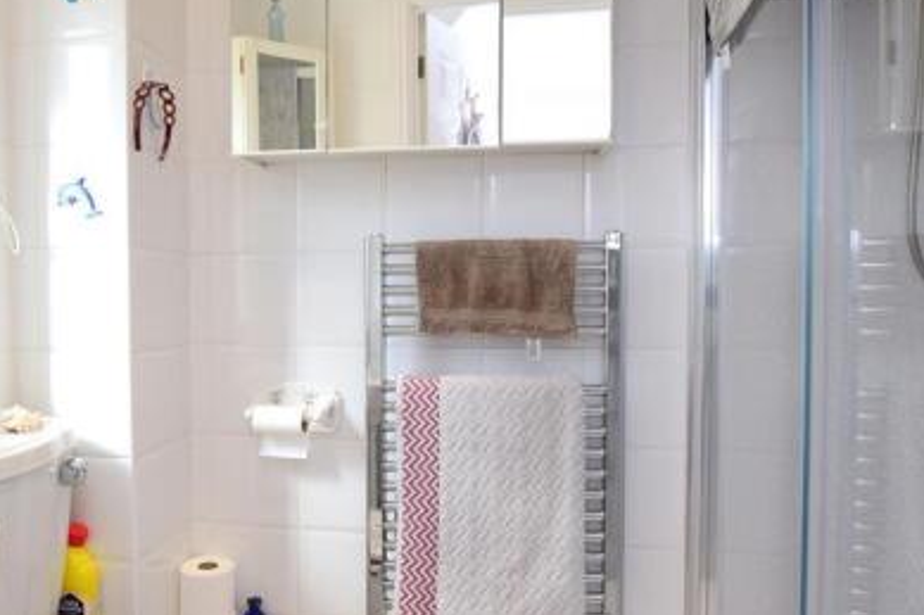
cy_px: 312
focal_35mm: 28
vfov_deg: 46.6
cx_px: 392
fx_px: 714
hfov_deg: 65.4
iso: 200
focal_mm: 11
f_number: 8
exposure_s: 1/40
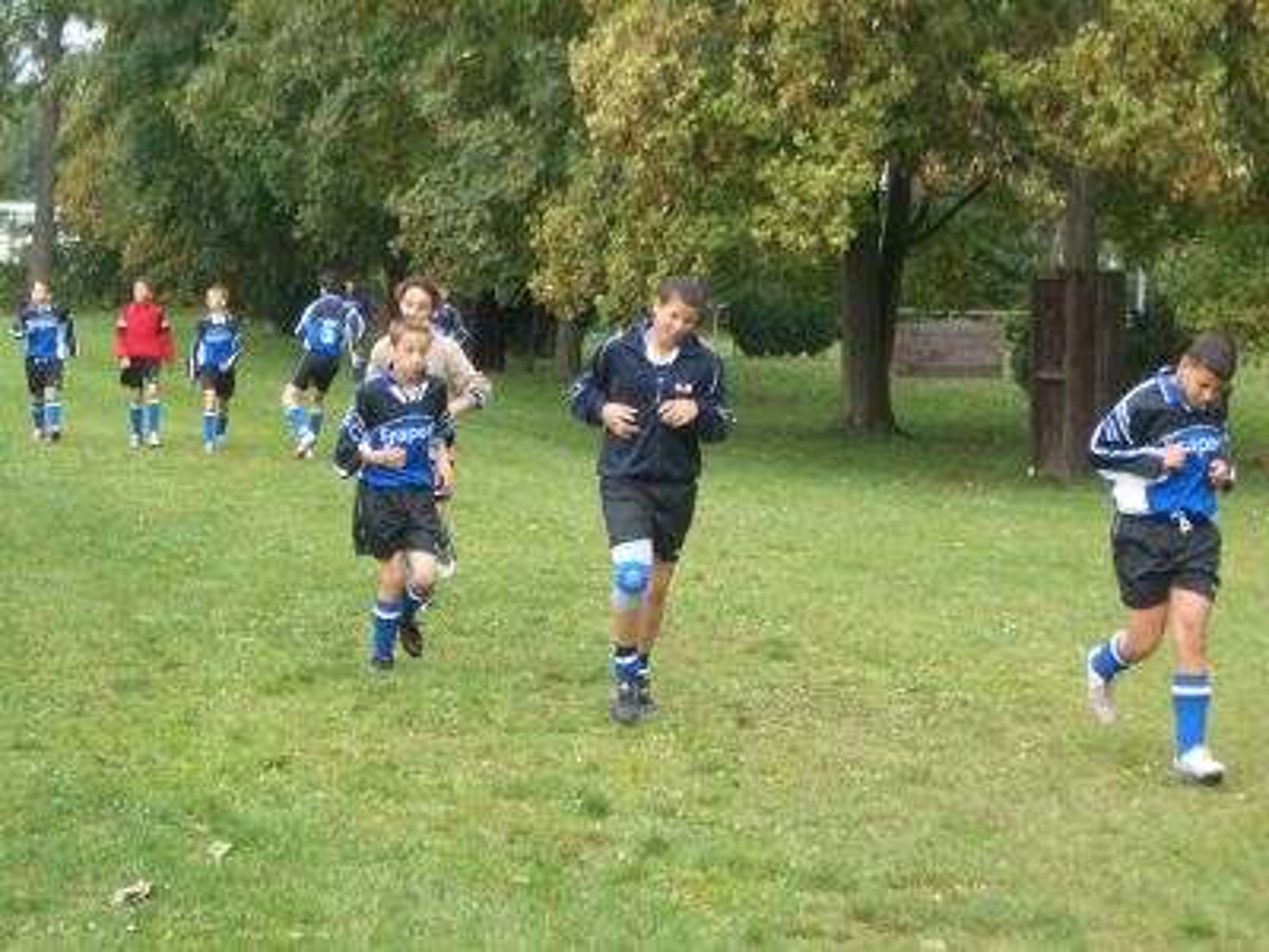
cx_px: 634
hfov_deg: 31.2
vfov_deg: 23.7
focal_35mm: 62
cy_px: 476
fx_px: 2273
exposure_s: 1/125
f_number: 3.5
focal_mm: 10.2
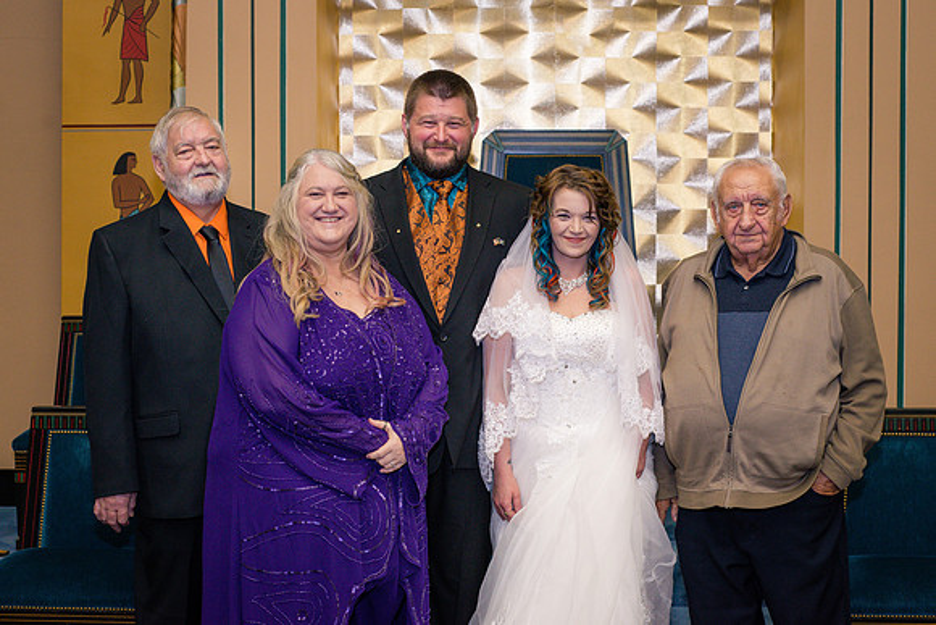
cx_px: 462
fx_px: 1399
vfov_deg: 25.2
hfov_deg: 37.0
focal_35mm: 54
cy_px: 295
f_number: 5
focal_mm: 50
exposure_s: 1/160
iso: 800
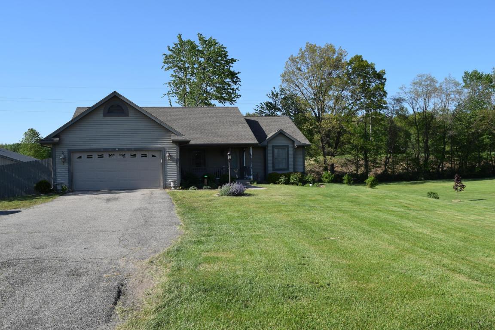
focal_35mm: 30
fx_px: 412
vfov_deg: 43.6
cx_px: 248
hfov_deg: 61.9
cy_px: 165
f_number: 9
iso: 200
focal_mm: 20
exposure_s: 1/400
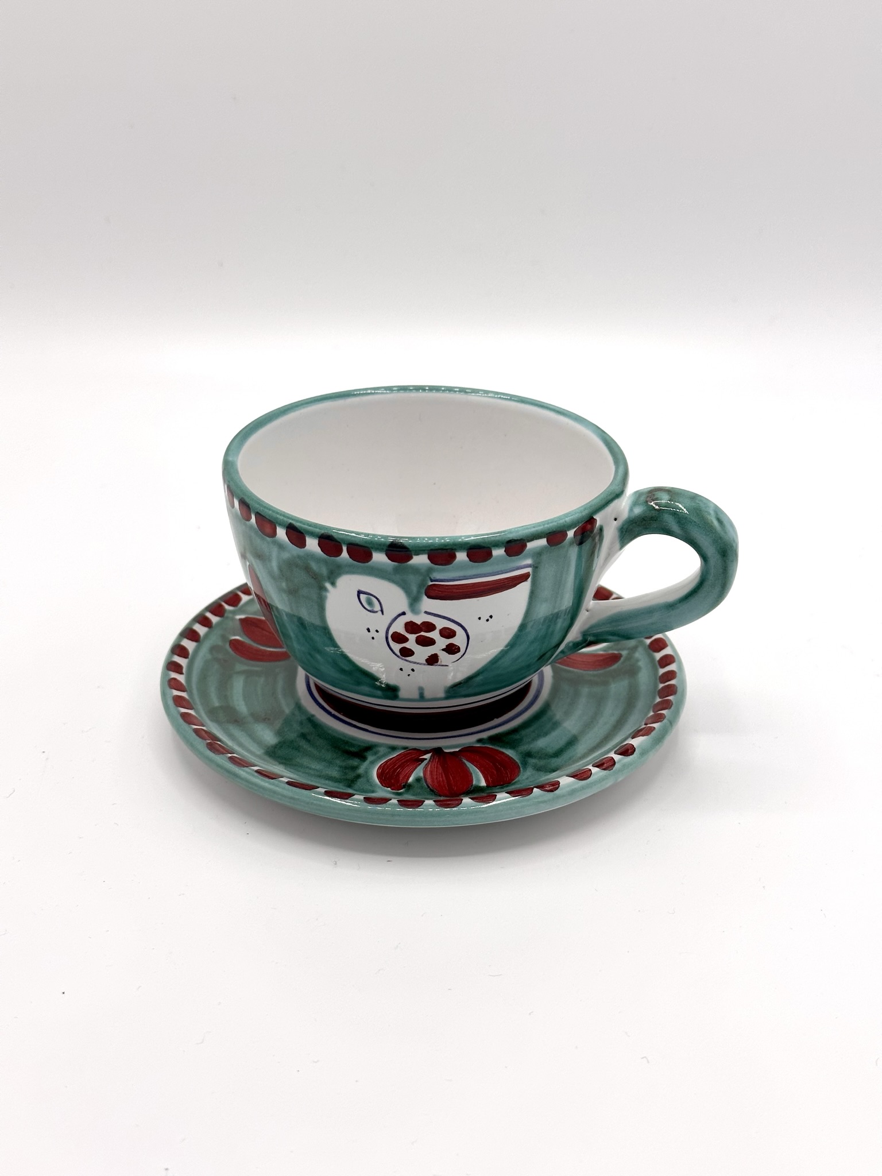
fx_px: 1631
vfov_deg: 39.7
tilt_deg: -26.8
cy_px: 588
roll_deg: -0.4
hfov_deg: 30.3
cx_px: 441
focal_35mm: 48
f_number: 1.78
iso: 64
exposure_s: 1/3058
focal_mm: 6.86
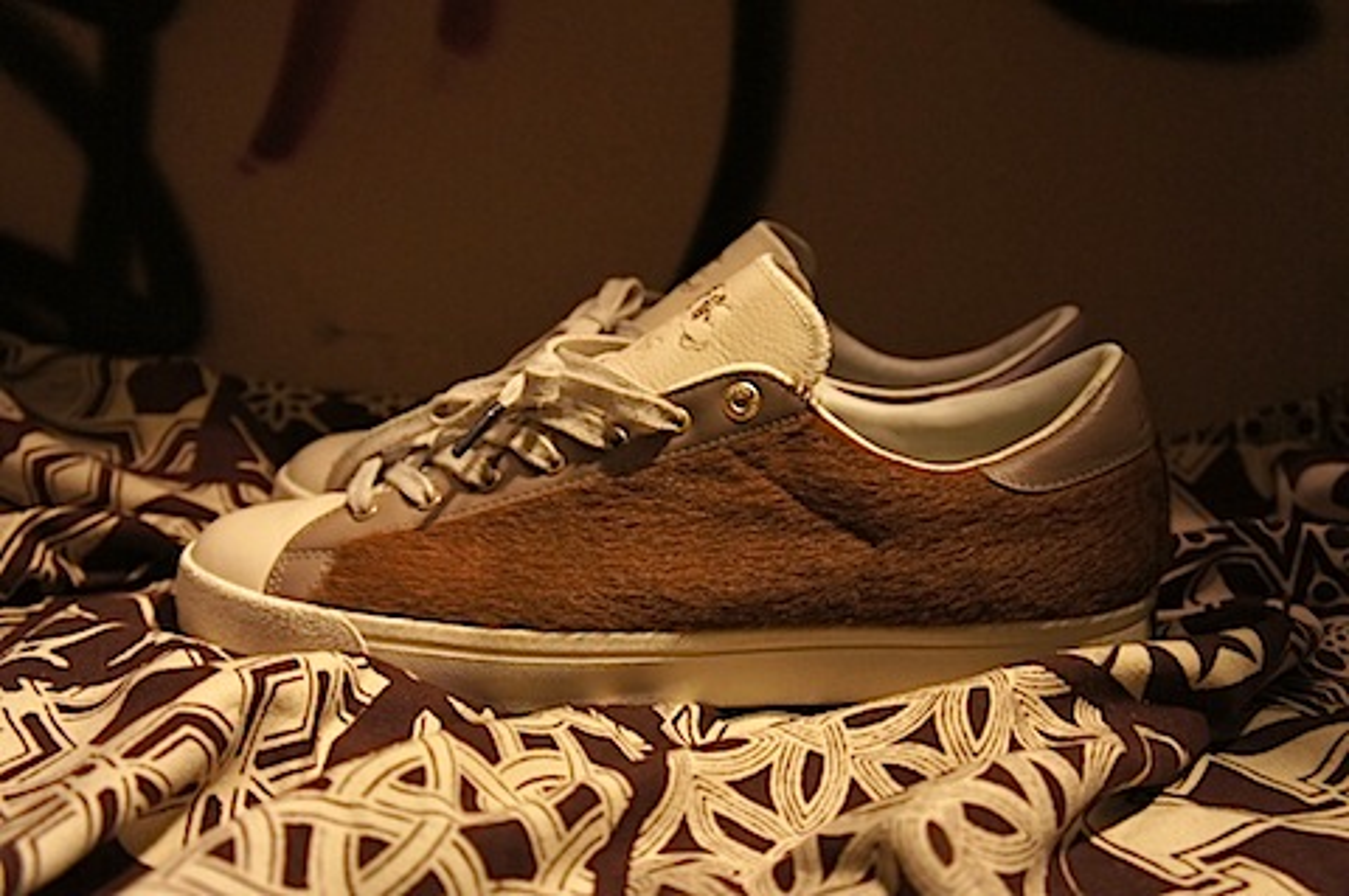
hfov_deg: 46.4
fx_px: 1572
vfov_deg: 31.8
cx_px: 674
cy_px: 448
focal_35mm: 42
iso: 1600
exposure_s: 1/20
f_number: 4
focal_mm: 28
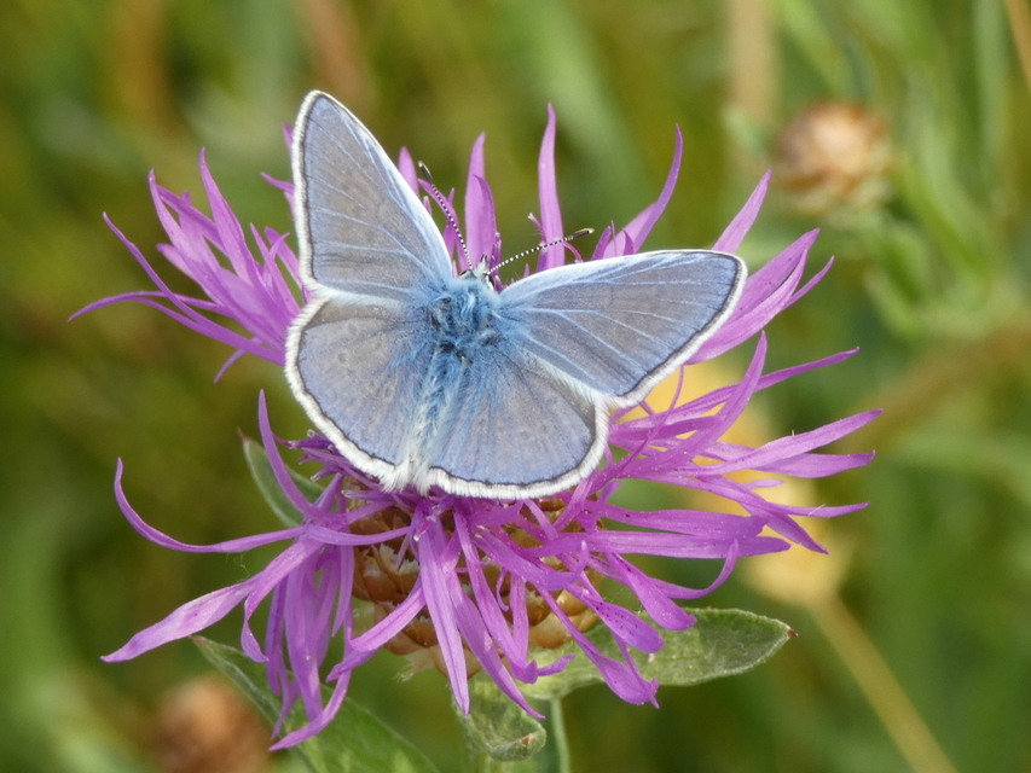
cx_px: 516
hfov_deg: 14.6
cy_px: 386
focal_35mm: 135
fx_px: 4021
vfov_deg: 11.0
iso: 160
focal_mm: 24.2
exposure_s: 1/80
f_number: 5.3
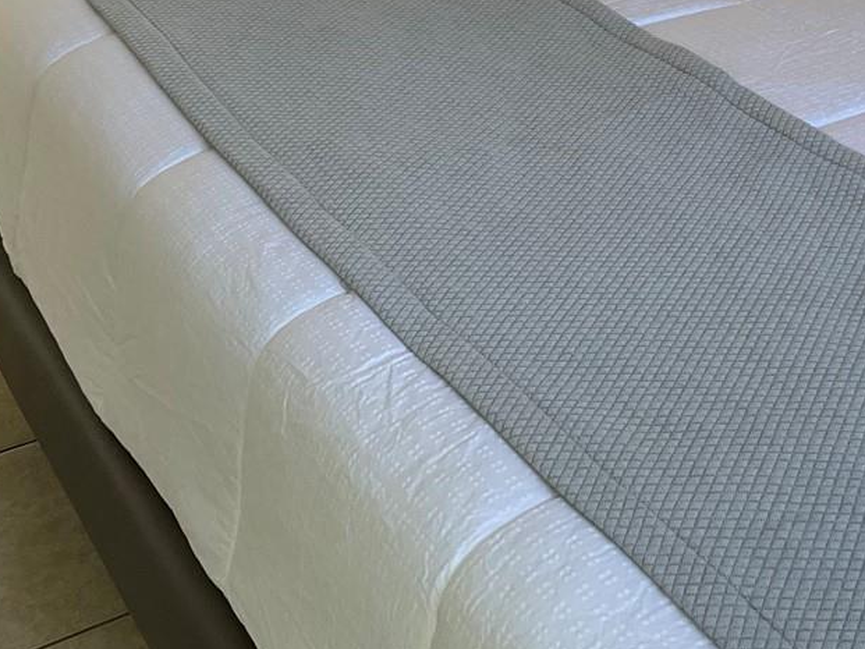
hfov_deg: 28.4
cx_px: 671
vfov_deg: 20.8
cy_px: -70
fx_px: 1675
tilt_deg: -19.4
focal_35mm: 67
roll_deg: +0.0
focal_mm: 4.2
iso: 125
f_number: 1.6
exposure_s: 1/120
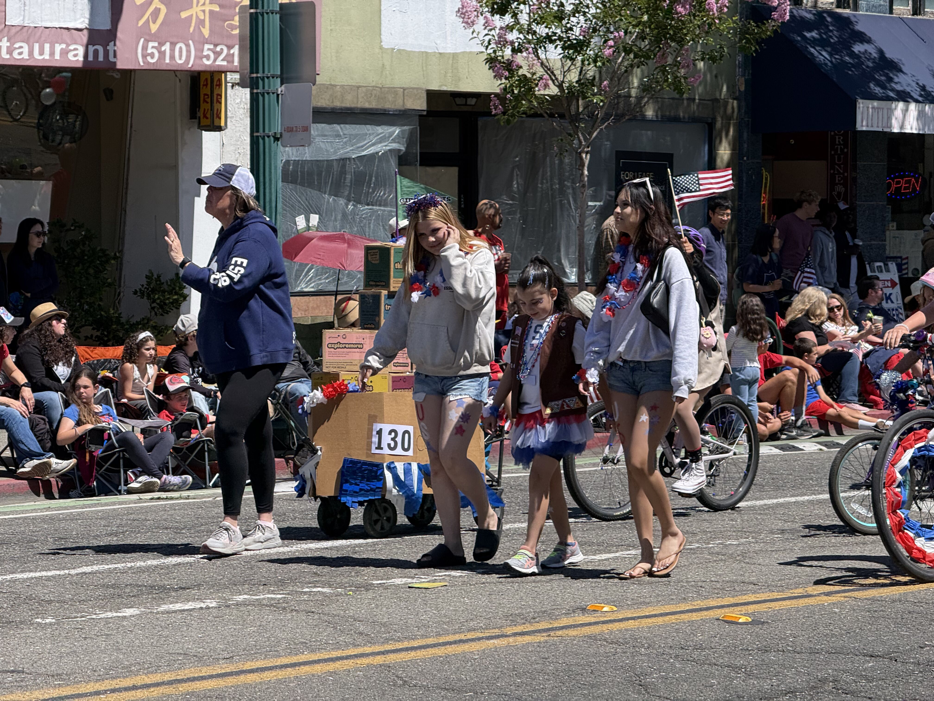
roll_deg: -0.4
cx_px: 467
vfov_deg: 12.3
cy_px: 350
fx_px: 3238
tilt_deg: -1.7
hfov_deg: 16.4
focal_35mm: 120
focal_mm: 15.66
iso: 64
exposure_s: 1/1130
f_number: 2.8
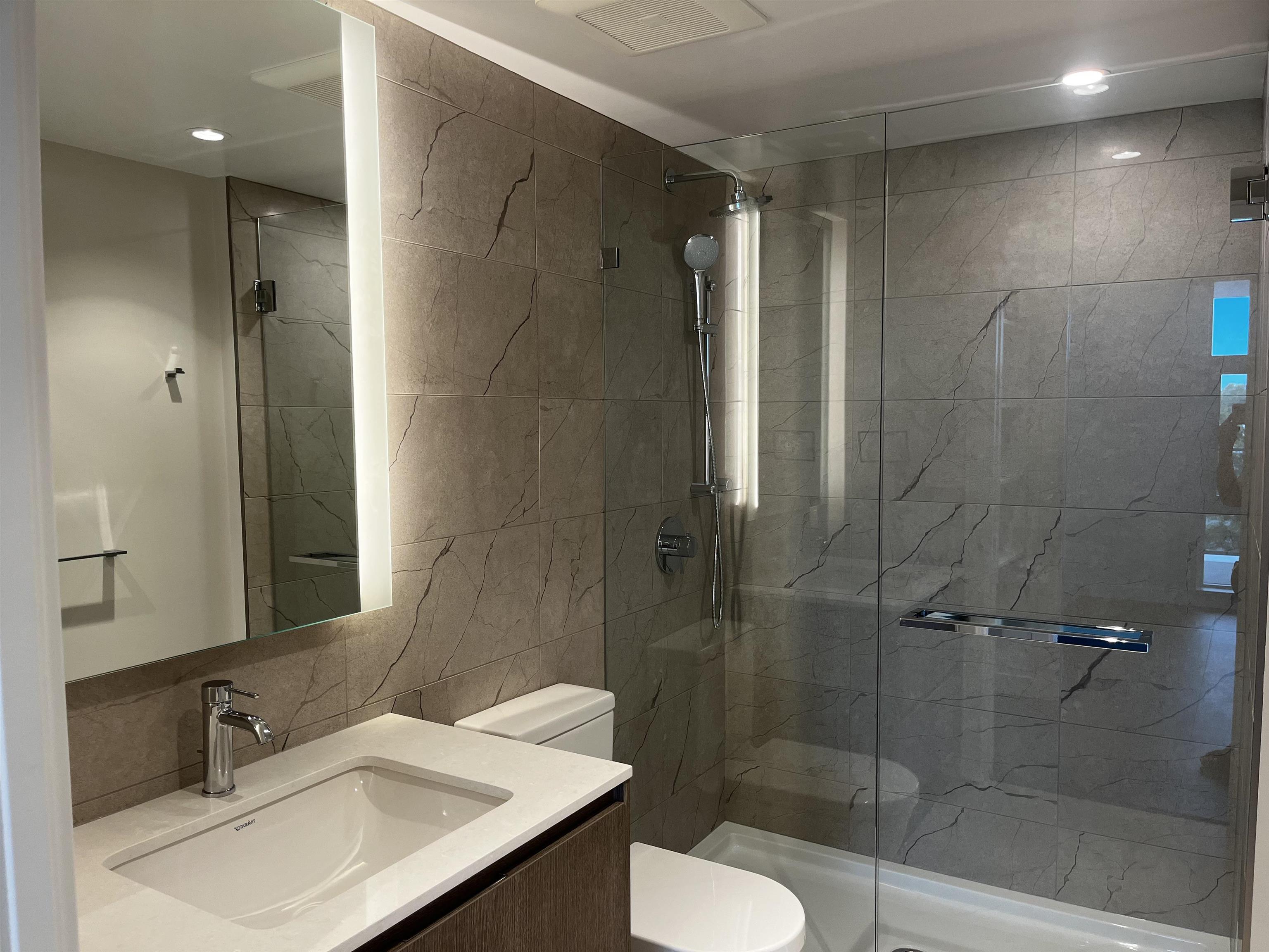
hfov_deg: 67.3
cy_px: 476
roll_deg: +0.9
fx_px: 953
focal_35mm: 26
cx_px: 634
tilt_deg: -4.2
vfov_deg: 53.1
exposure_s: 1/120
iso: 80
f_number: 1.6
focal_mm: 5.1
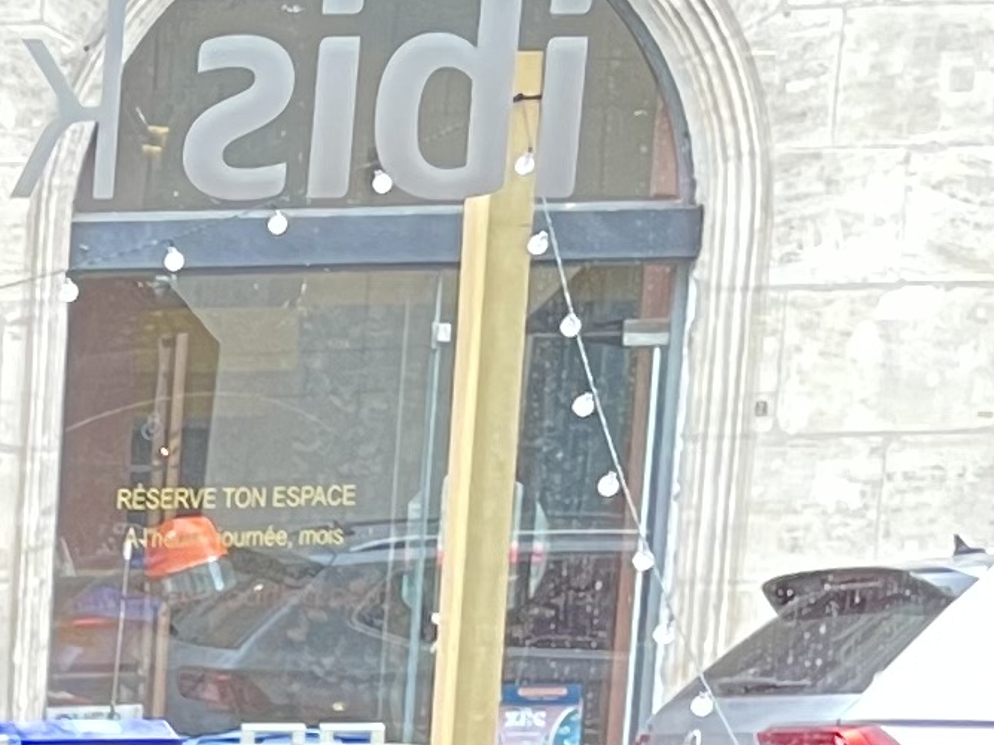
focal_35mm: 157
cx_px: -1272
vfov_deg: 8.9
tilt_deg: -11.6
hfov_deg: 10.9
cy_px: 1468
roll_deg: +1.0
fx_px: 4508
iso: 80
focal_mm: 4.2
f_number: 1.6
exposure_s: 1/50
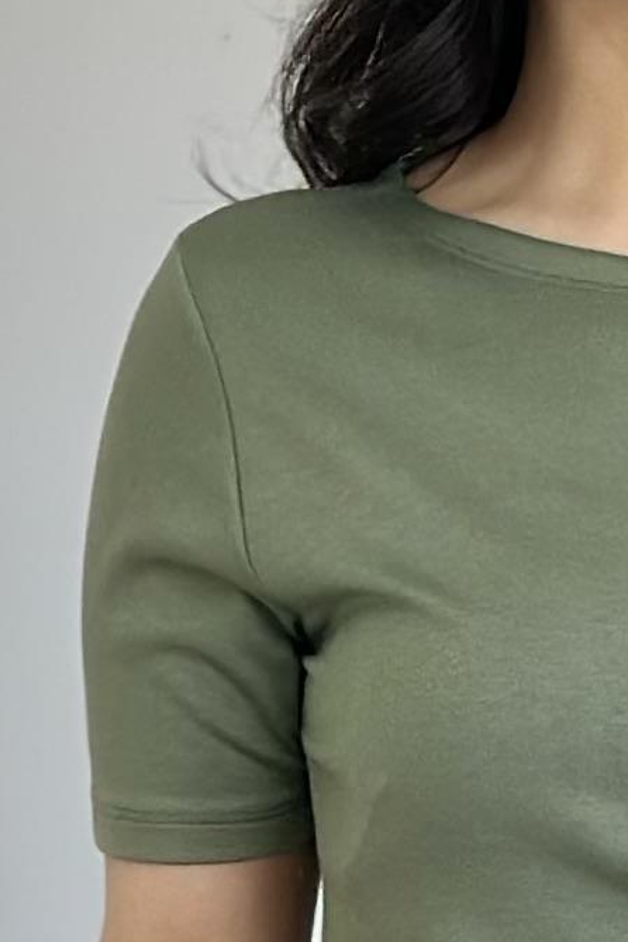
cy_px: 1767
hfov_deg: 4.5
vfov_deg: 6.7
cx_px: 843
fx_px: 7876
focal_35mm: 301
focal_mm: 6.86
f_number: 1.78
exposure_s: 1/100
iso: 80
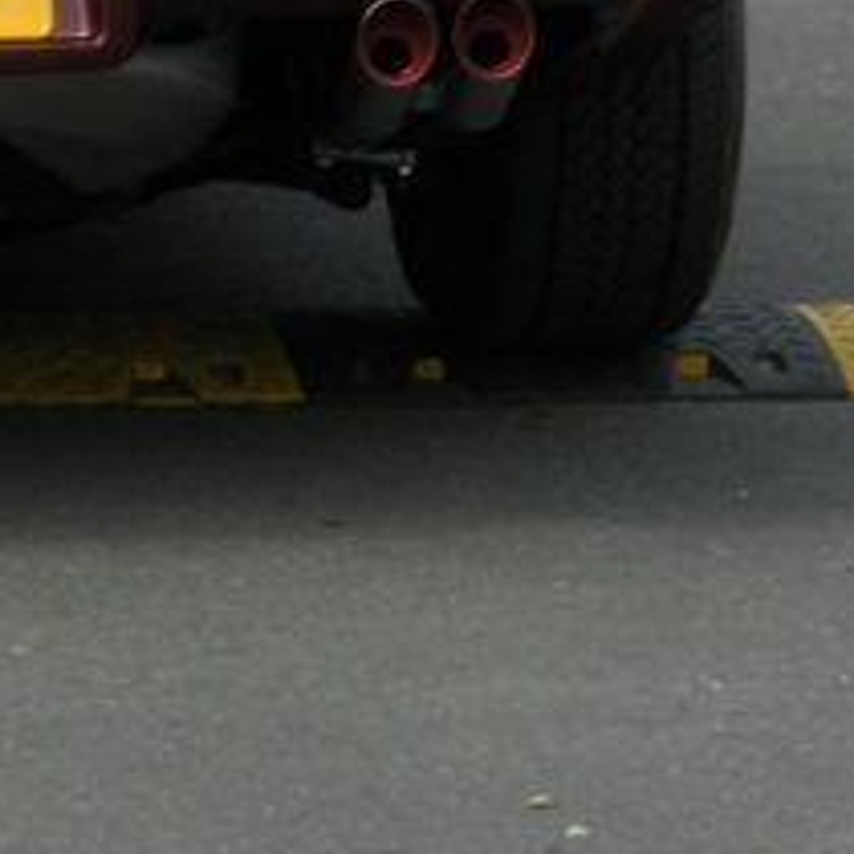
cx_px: -155
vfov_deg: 4.3
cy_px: -319
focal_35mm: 404
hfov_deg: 4.3
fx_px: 11276
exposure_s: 1/245
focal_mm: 21.2
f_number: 5.3
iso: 64
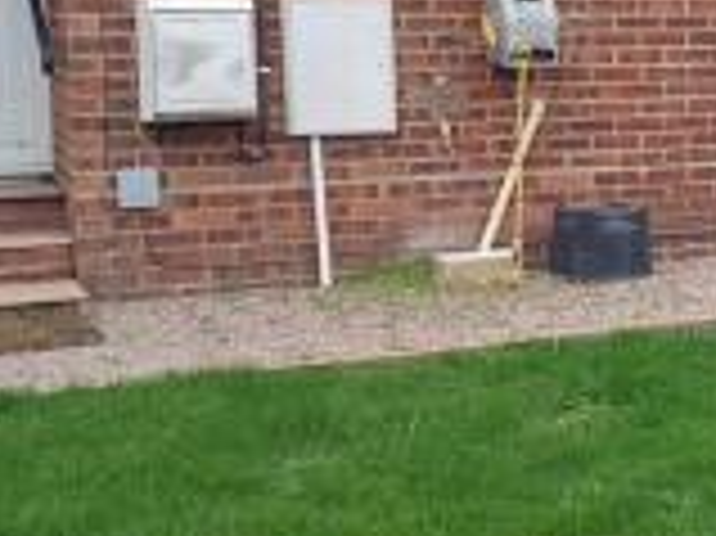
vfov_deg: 16.7
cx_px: 1079
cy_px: 146
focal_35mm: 88
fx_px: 1819
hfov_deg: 19.4
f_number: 1.8
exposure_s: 1/106
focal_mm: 5.23
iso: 32
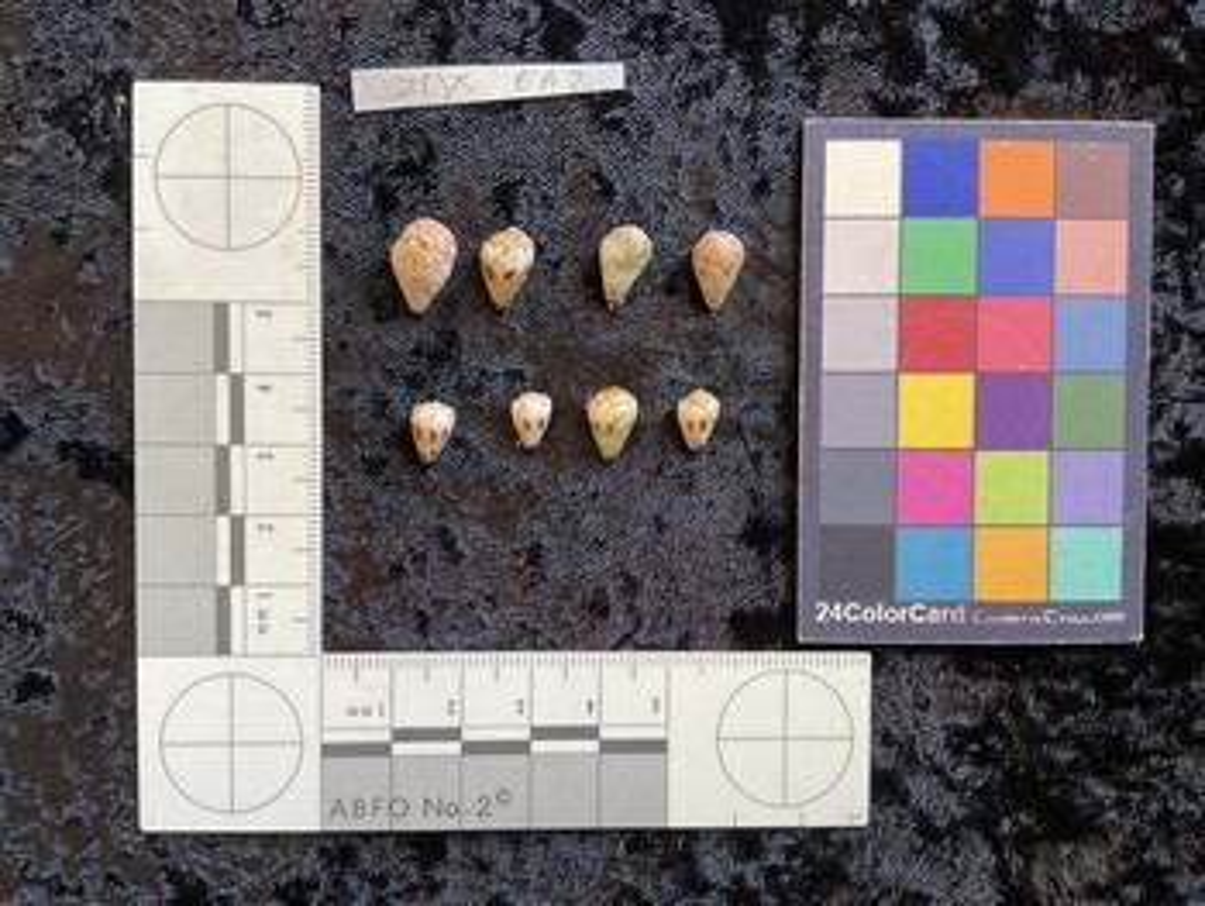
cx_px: 602
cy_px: 453
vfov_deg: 48.3
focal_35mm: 29
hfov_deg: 61.6
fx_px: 1010
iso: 40
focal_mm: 3
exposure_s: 1/50
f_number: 1.8
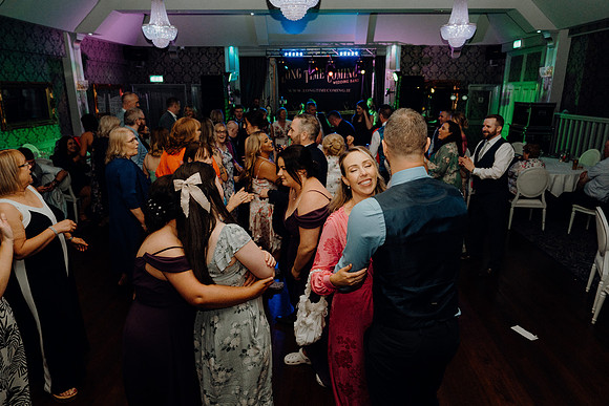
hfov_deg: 73.7
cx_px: 304
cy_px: 203
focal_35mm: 24
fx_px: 406
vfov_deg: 53.2
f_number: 3.5
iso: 2500
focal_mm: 24
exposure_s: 1/160
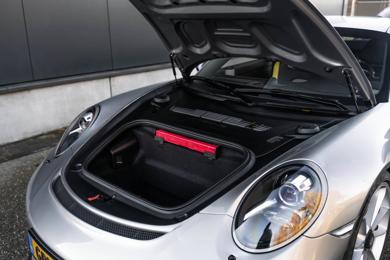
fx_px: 379
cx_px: 195
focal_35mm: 35
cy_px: 130
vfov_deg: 37.9
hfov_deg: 54.4
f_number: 3.2
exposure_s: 1/125
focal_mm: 35
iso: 250
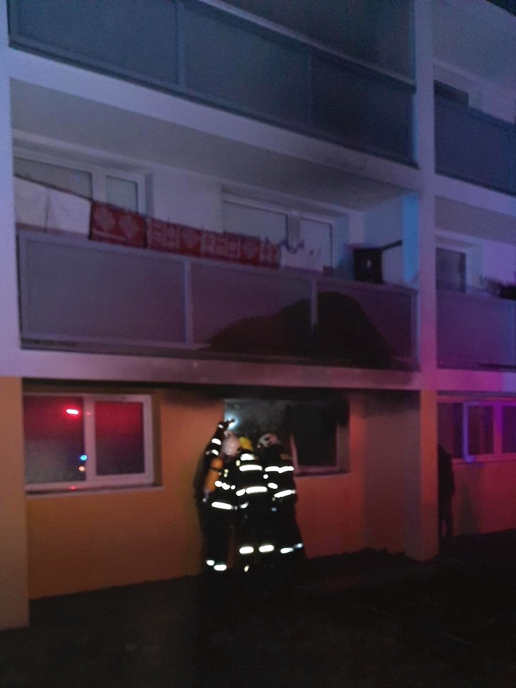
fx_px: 497
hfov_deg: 54.9
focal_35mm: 25
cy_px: 344
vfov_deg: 69.4
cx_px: 258
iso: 1261
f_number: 2
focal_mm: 4.6
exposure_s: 1/17
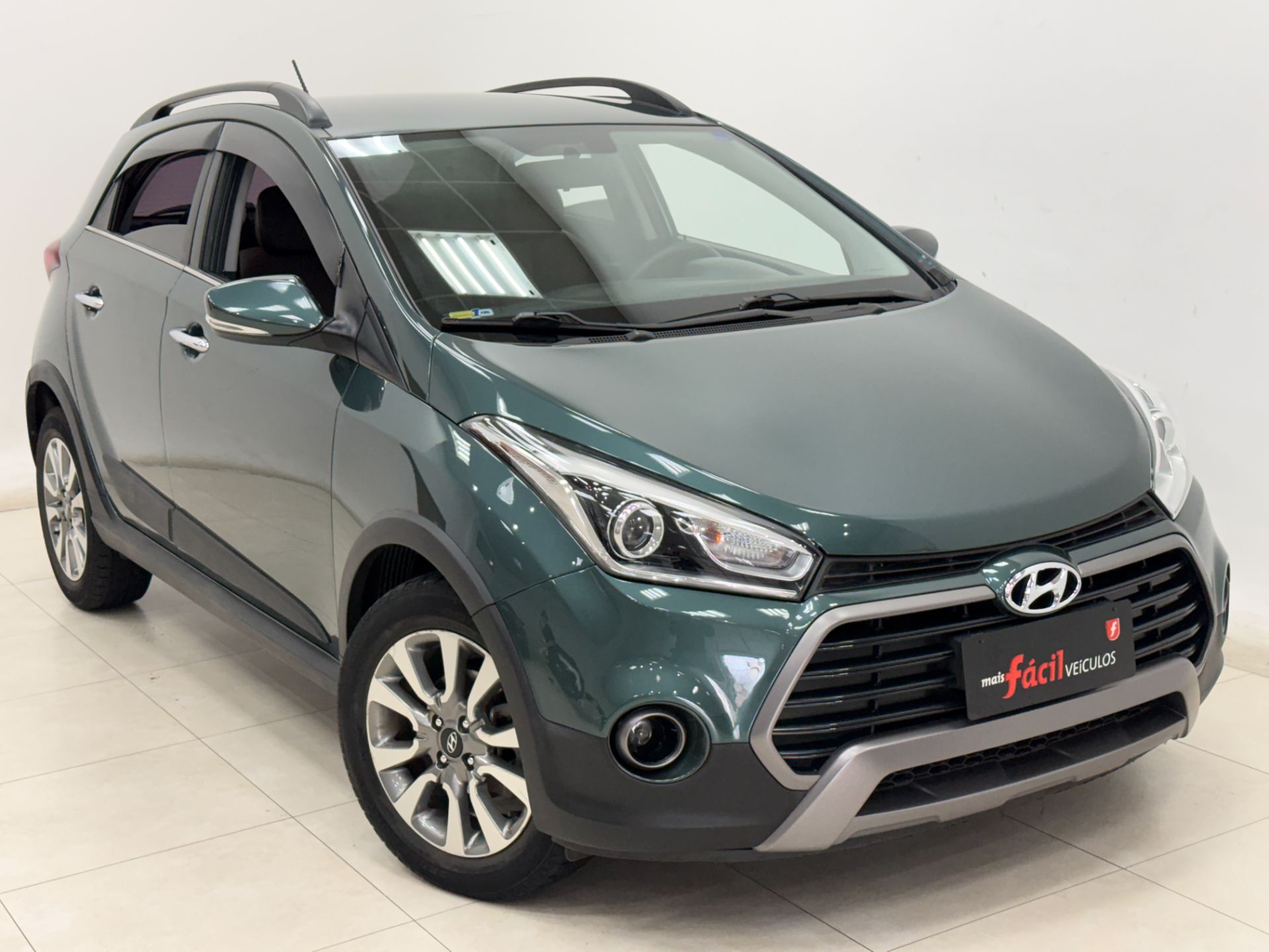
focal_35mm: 48
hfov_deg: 39.7
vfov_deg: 30.3
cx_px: 634
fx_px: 1760
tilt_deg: -11.3
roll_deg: +2.2
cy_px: 476
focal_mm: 6.76
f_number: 1.78
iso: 320
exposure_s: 1/120
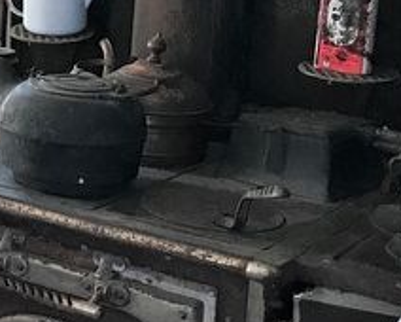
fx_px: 1224
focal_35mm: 103
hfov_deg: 17.2
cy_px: 36
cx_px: -151
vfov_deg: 14.8
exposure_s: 1/30
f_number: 1.8
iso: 25
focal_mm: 3.99
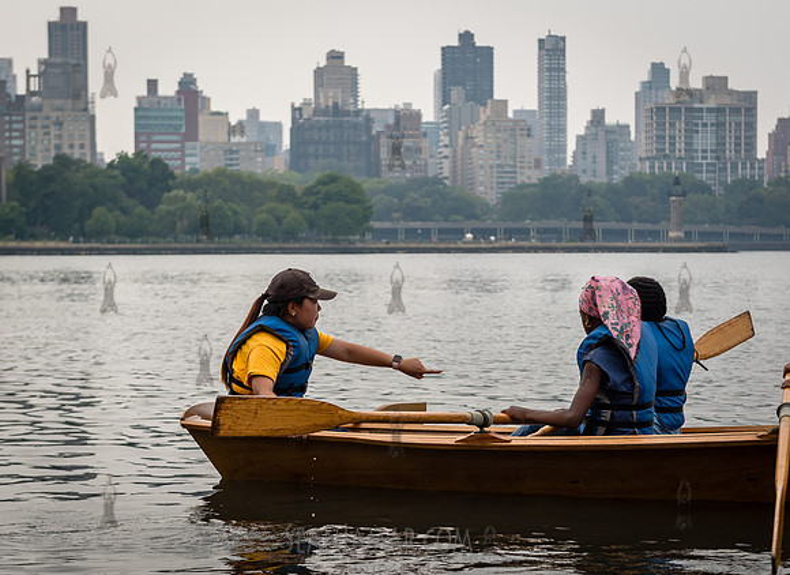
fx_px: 1984
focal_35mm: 88
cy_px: 354
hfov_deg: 22.5
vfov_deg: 16.5
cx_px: 405
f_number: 4
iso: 200
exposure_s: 1/2000
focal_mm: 62
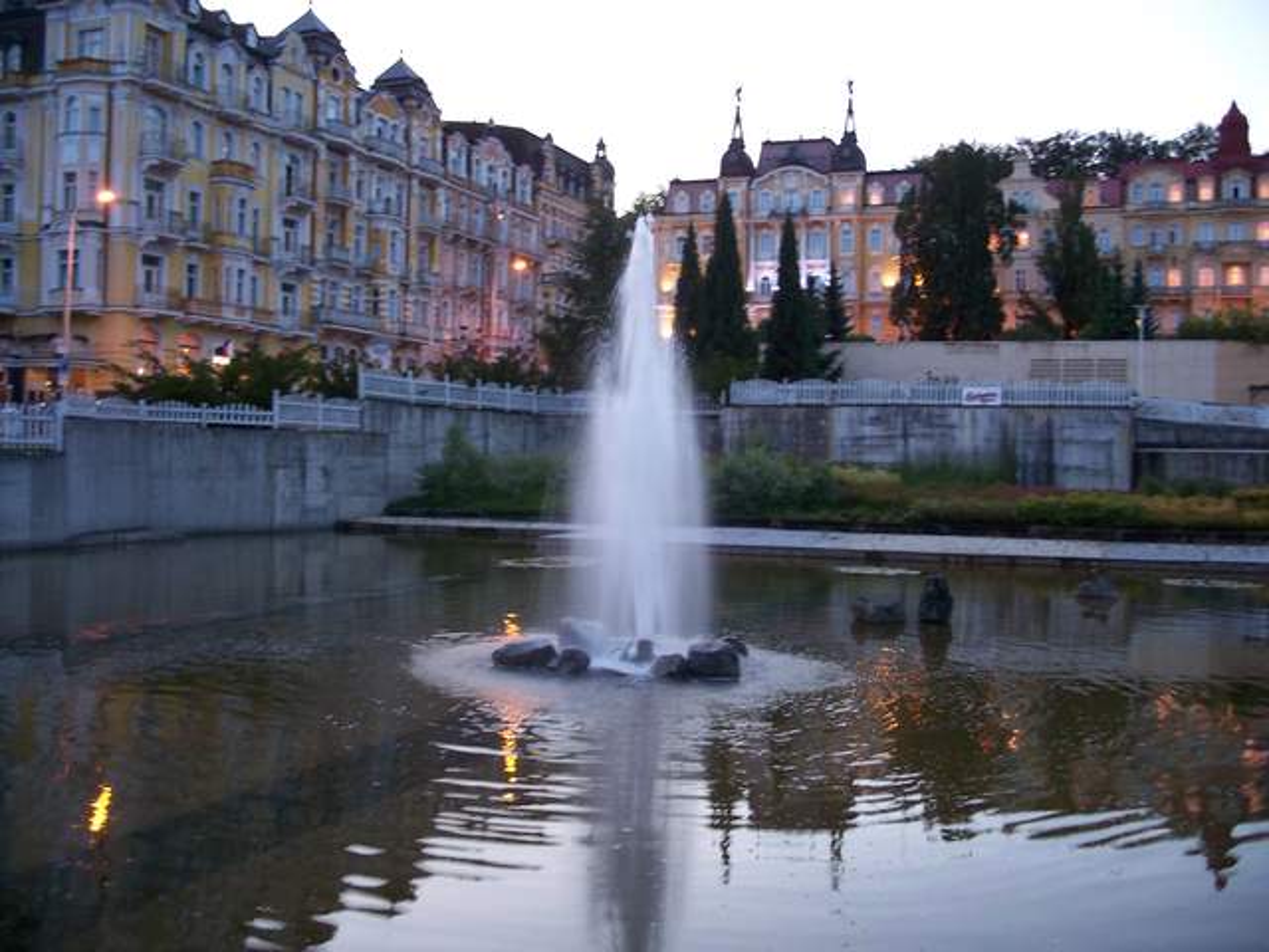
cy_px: 476
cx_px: 634
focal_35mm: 37
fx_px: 1356
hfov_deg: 50.1
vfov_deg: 38.7
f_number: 2.8
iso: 200
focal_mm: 7.8
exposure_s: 1/8
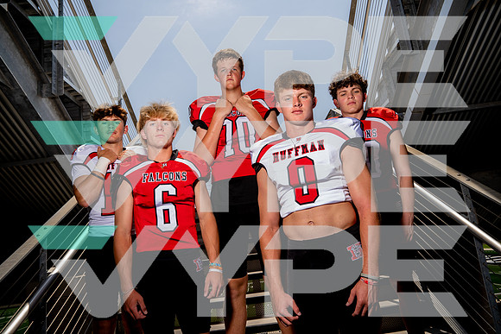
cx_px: 250
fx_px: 376
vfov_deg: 48.0
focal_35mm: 27
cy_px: 167
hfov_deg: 67.4
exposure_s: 1/250
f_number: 8
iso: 100
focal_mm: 27
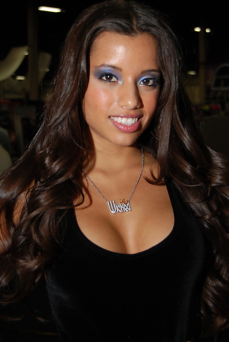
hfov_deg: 18.7
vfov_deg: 27.5
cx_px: 109
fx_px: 695
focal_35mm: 73
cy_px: 118
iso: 200
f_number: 4.2
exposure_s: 1/60
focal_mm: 32
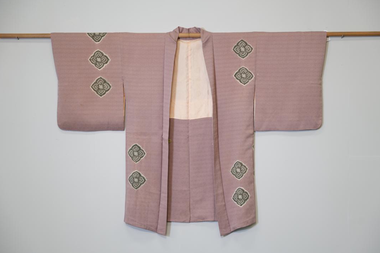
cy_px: 125
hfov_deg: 29.2
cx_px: 190
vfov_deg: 19.7
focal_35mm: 69
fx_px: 728
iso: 500
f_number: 4
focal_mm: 68
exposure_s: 1/80
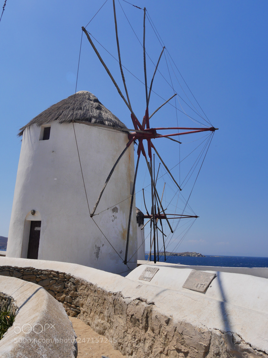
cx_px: 134
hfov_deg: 46.8
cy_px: 179
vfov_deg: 60.0
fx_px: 310
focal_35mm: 30
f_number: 10
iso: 800
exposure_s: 1/800
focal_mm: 15
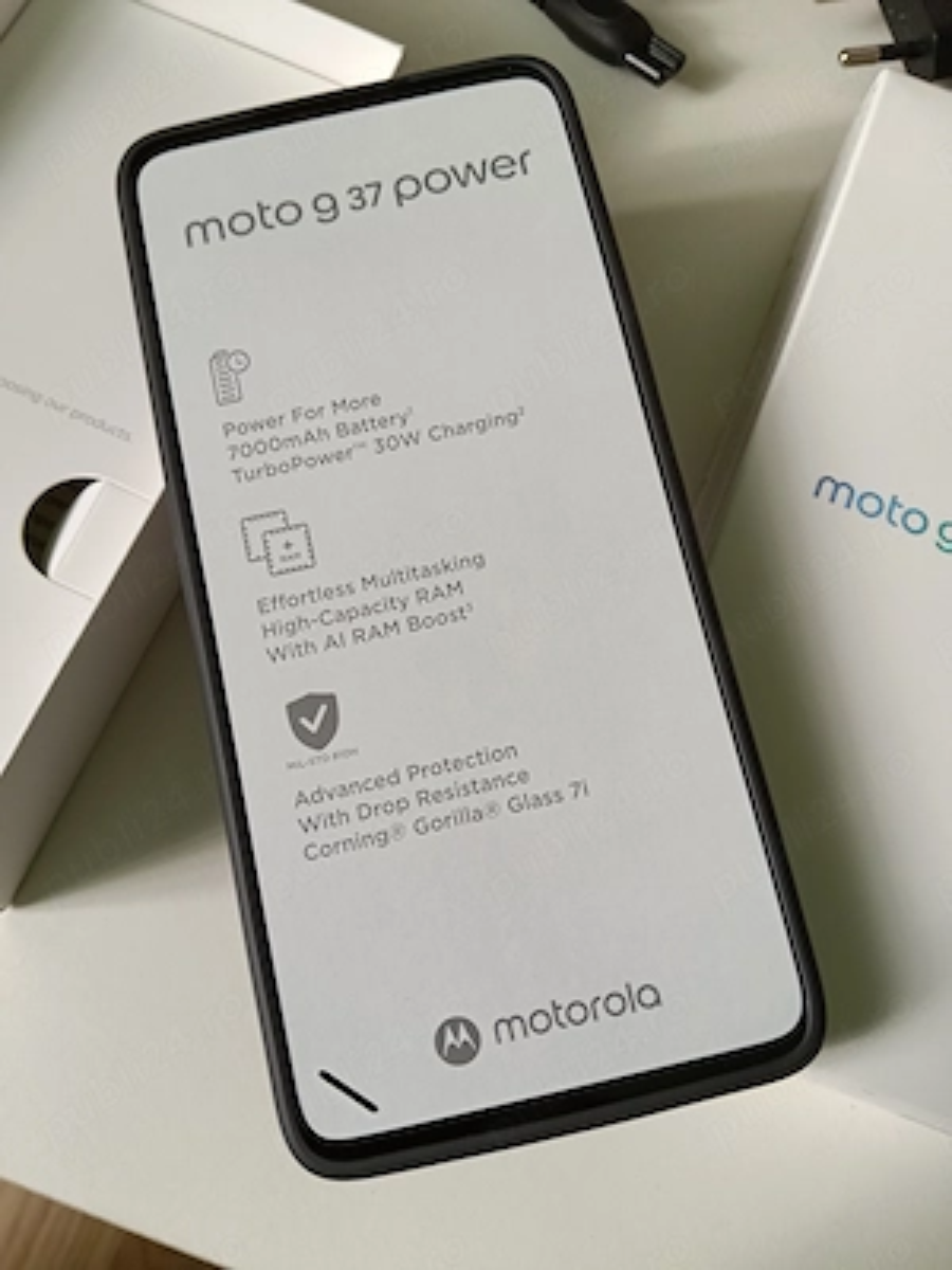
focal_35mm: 27
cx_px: 476
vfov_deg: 65.3
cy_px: 635
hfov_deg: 51.4
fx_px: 990
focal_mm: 3.98
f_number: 1.8
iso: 160
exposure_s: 1/33.3
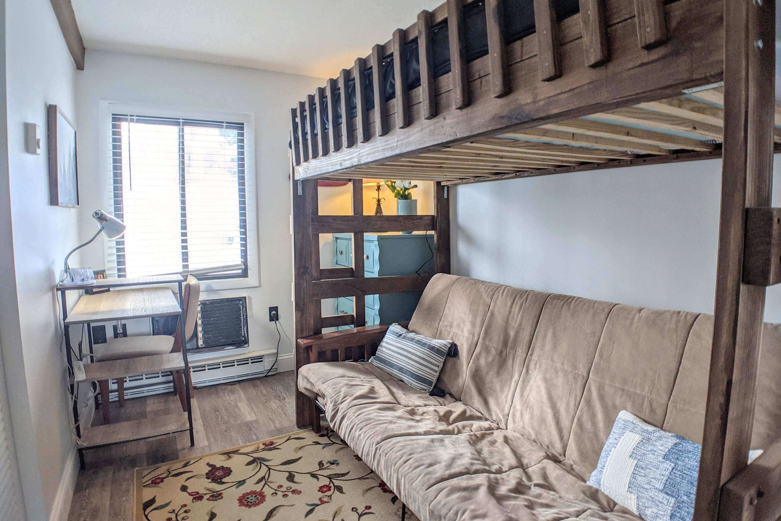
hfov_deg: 63.7
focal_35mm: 29
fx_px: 629
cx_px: 398
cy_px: 237
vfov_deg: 44.9
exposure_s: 1/125
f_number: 1.8
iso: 41
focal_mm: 4.44
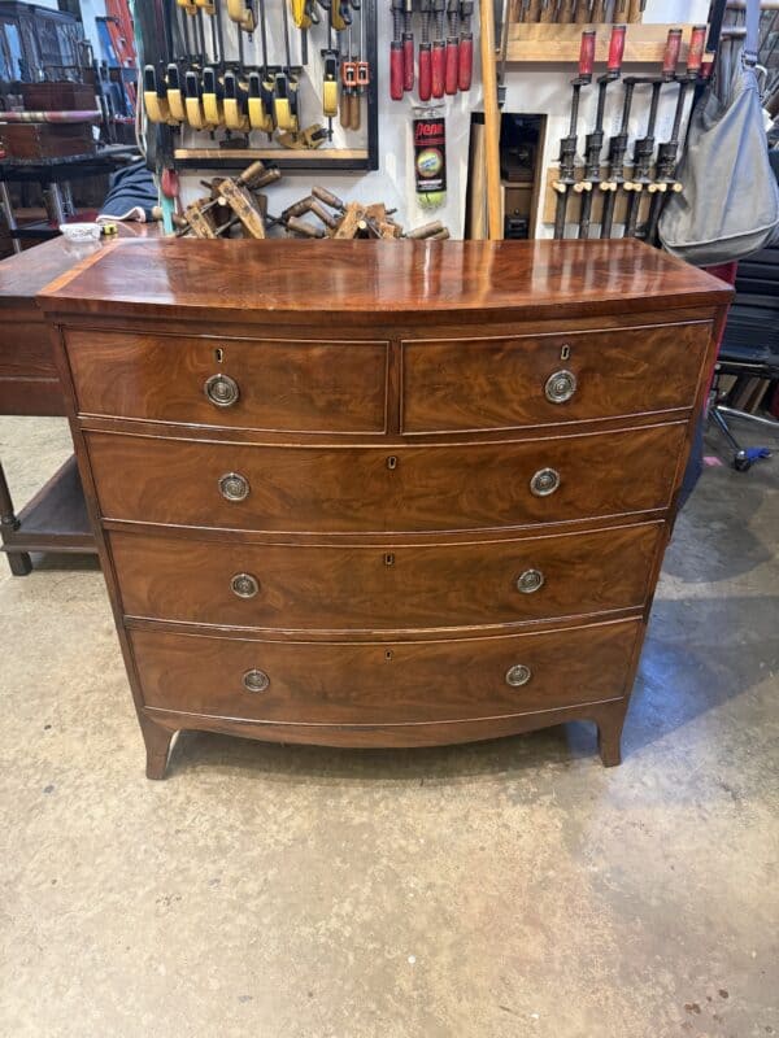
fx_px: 720
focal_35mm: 24
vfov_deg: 71.6
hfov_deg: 56.8
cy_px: 519
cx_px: 390
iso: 320
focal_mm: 6.76
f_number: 1.78
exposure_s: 1/60
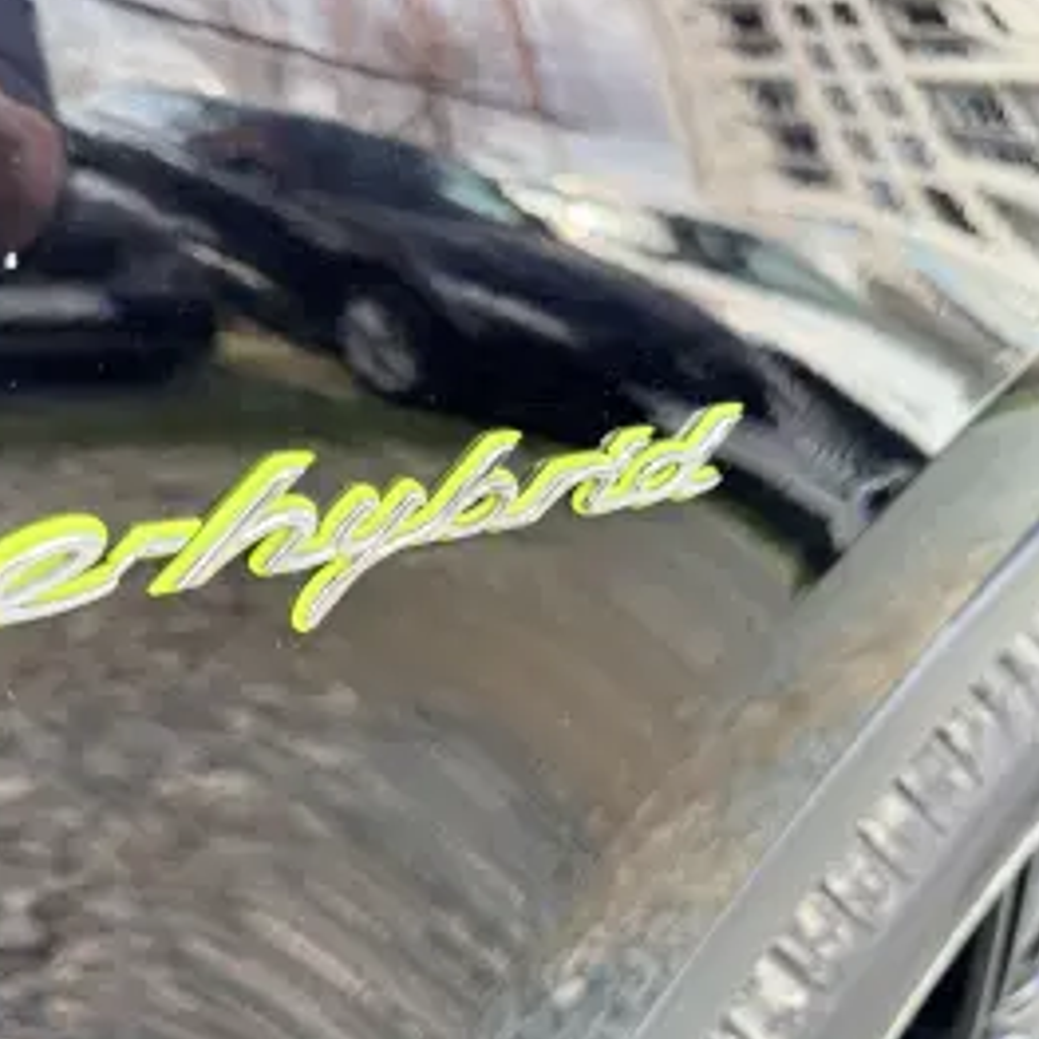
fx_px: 985
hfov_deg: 55.5
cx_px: 462
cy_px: 518
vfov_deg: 55.6
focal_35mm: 29
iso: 100
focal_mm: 6.76
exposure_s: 1/314
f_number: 1.78
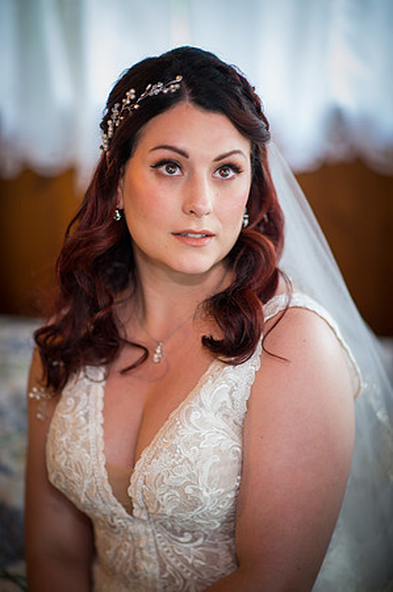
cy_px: 296
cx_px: 196
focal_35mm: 85
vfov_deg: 23.9
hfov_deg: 16.0
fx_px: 1395
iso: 400
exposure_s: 1/30
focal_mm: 85
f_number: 1.4
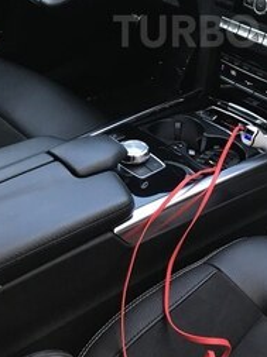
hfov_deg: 25.9
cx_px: 222
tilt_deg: -21.3
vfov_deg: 33.1
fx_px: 567
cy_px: 31
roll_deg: -1.2
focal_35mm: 55
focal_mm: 3.99
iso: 40
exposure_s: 1/20
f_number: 1.8
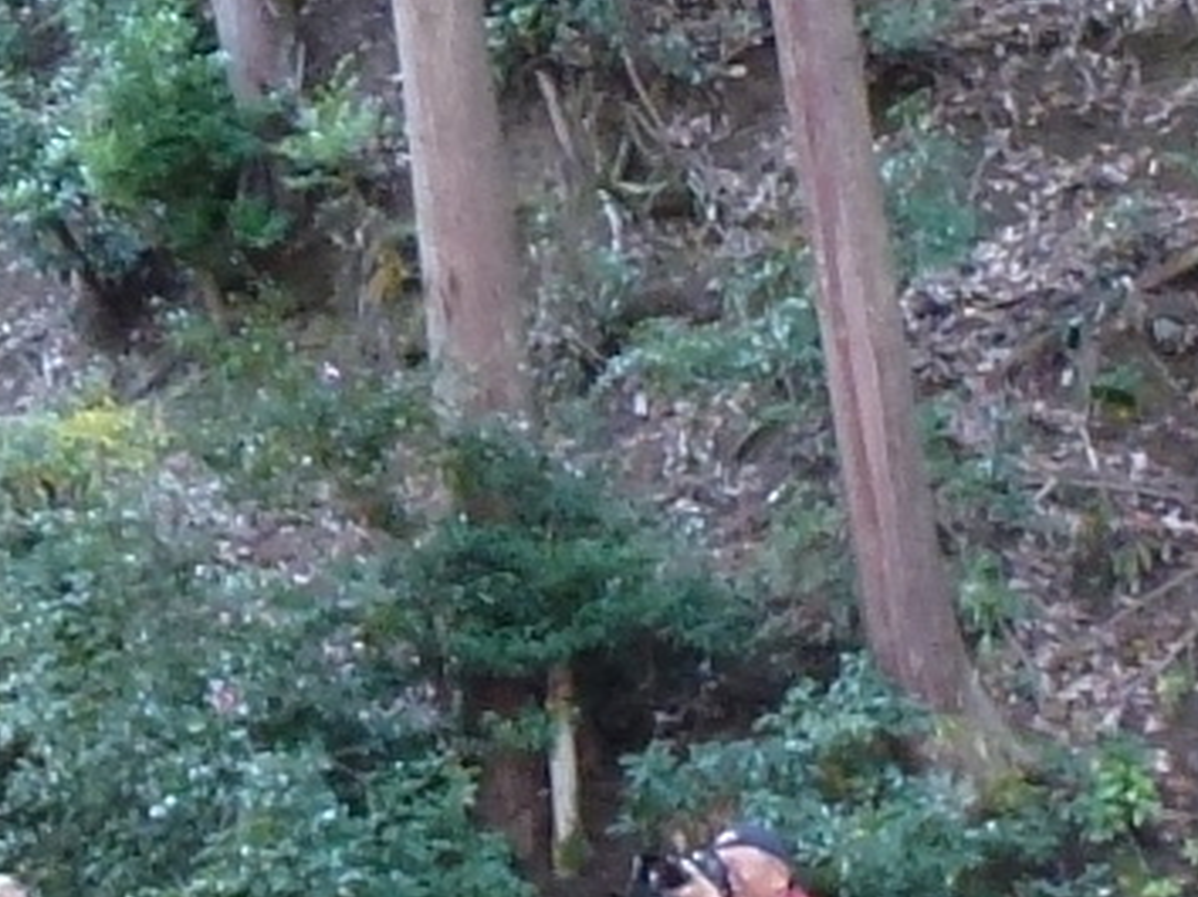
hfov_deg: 12.5
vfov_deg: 10.4
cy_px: -315
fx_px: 4807
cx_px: -1201
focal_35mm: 139
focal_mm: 4.3
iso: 200
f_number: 3.3
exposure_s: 1/20
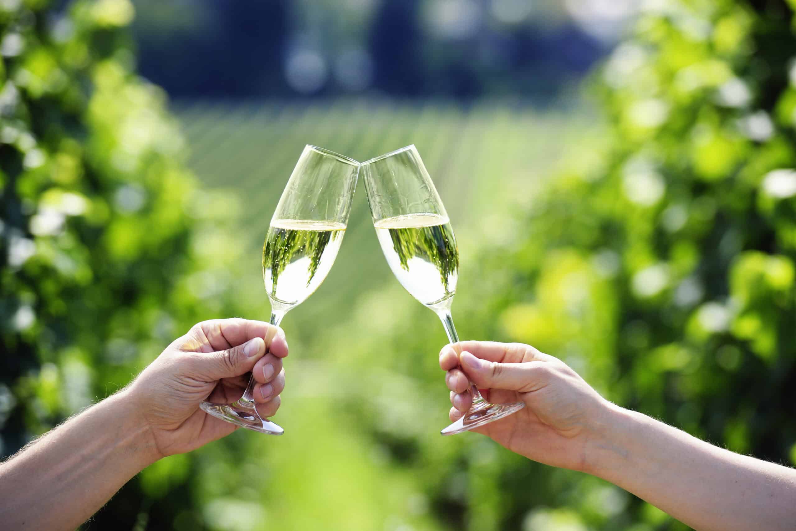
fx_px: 4312
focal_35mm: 195
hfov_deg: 10.5
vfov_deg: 7.0
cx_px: 398
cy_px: 266
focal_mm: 195
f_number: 5.6
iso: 100
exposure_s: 1/400
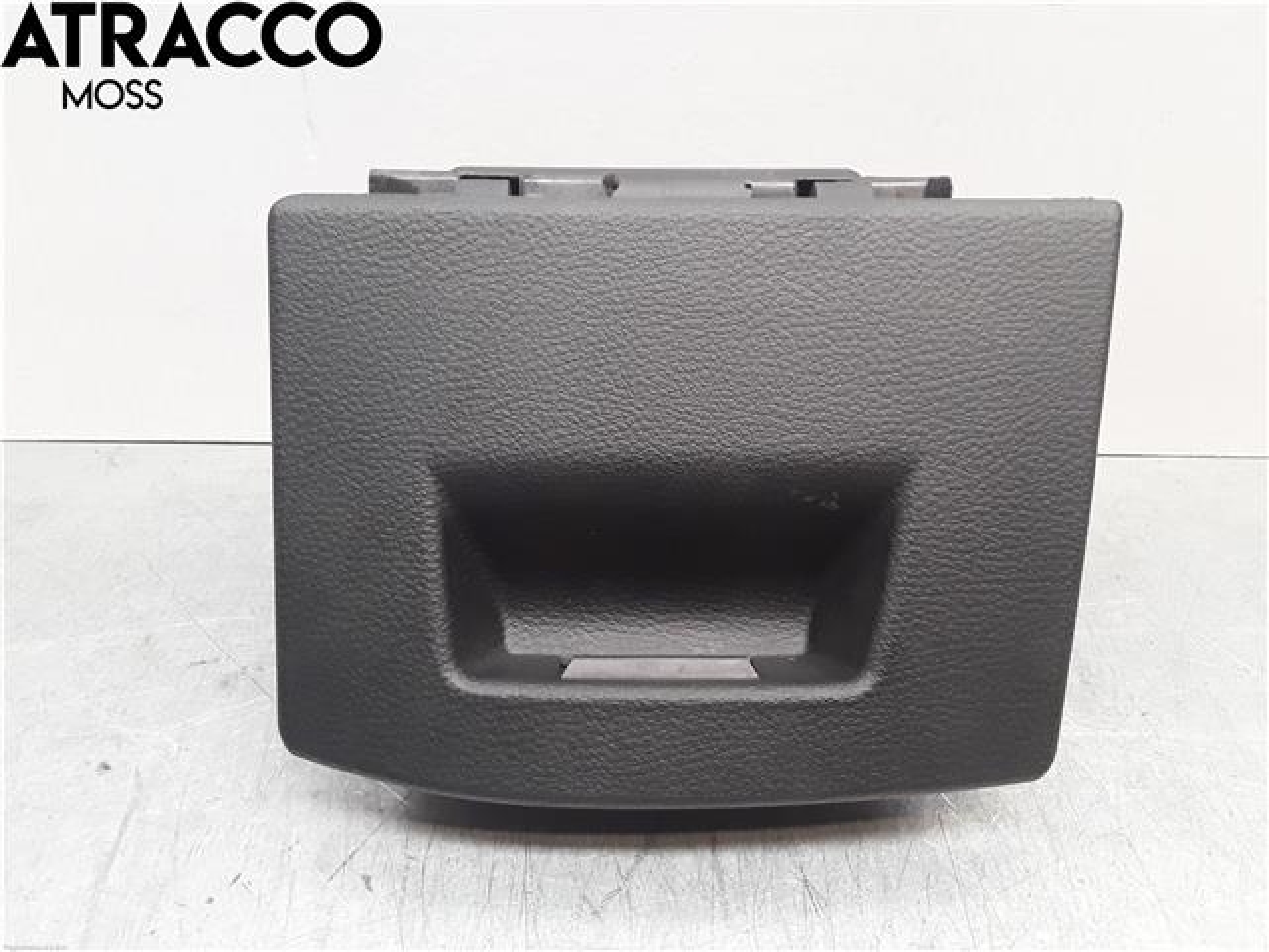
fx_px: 1026
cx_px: 634
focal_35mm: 28
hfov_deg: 63.4
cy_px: 476
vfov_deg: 49.7
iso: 100
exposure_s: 1/50
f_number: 1.9
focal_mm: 2.91
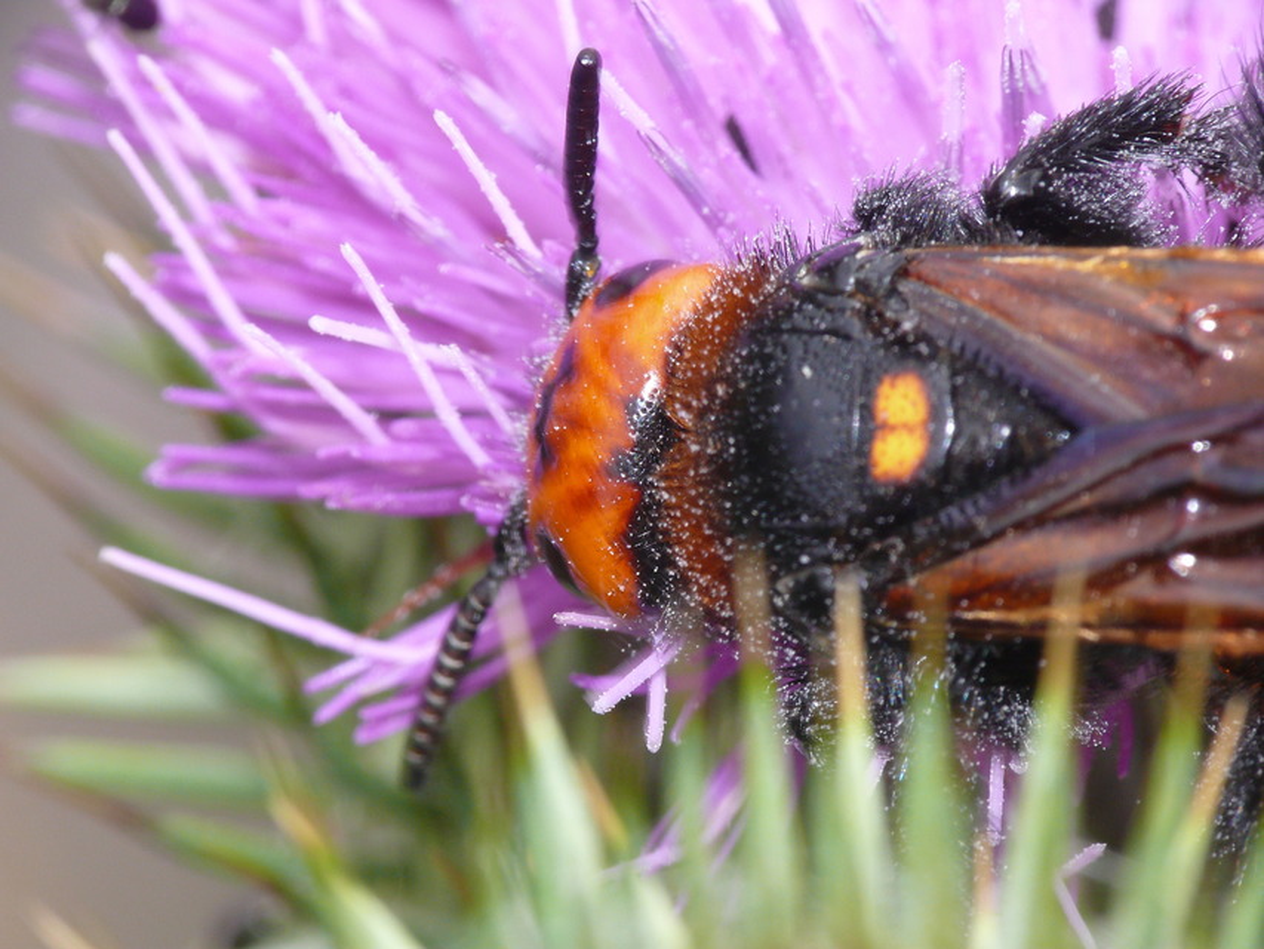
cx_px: 632
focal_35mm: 294
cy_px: 474
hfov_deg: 6.7
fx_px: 10737
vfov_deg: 5.1
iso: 200
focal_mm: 62.2
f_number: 10
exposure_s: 1/160
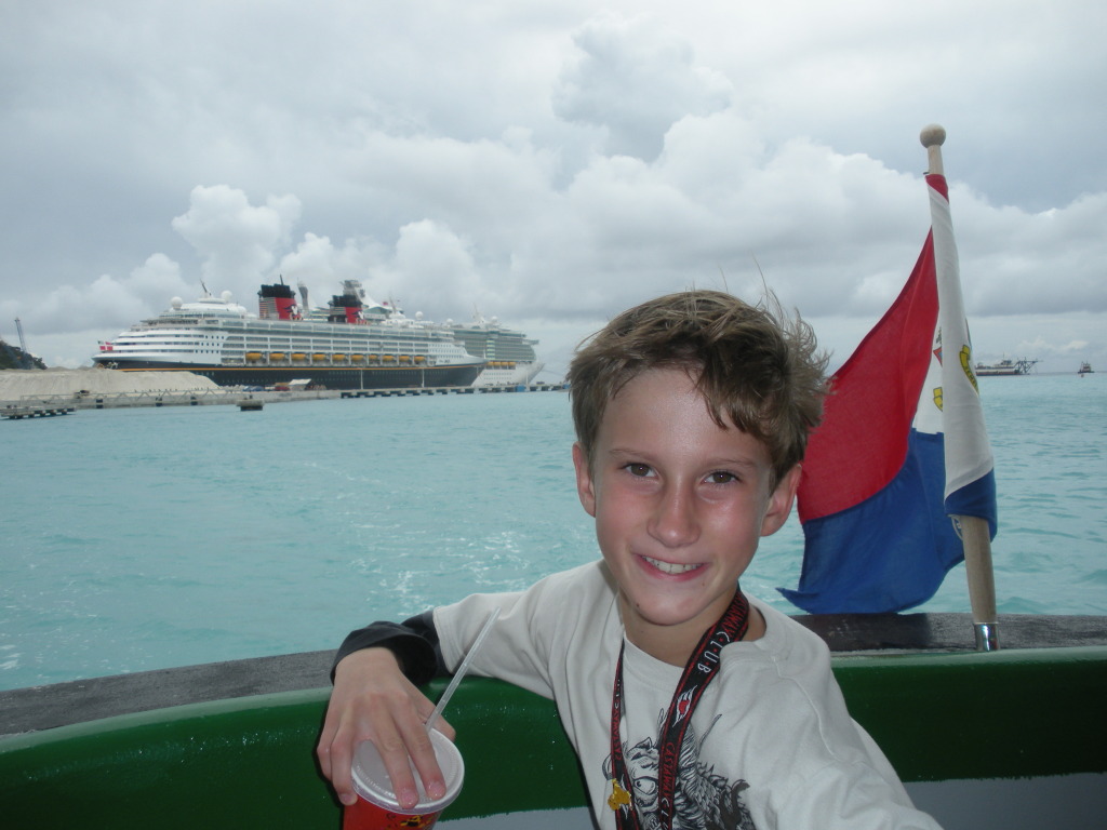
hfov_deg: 51.4
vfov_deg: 39.7
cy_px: 415
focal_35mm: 36
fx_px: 1151
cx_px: 554
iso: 64
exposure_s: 1/794
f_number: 3.5
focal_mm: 6.3
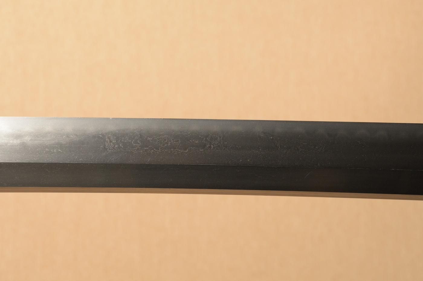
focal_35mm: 87
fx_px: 1021
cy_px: 140
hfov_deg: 23.4
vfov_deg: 15.7
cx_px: 212
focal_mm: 58
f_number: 11
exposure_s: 1/2
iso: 400
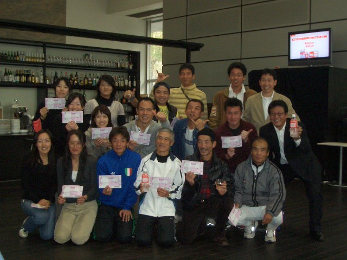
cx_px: 174
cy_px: 130
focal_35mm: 49
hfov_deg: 38.9
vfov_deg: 29.7
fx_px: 491
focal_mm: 8.2
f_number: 3.1
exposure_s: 1/60
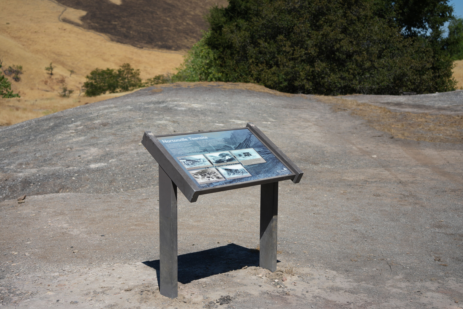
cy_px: 154
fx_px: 643
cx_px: 232
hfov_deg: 39.6
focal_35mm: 50
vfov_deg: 27.0
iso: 160
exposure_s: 1/2000
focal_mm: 50
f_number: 4.5
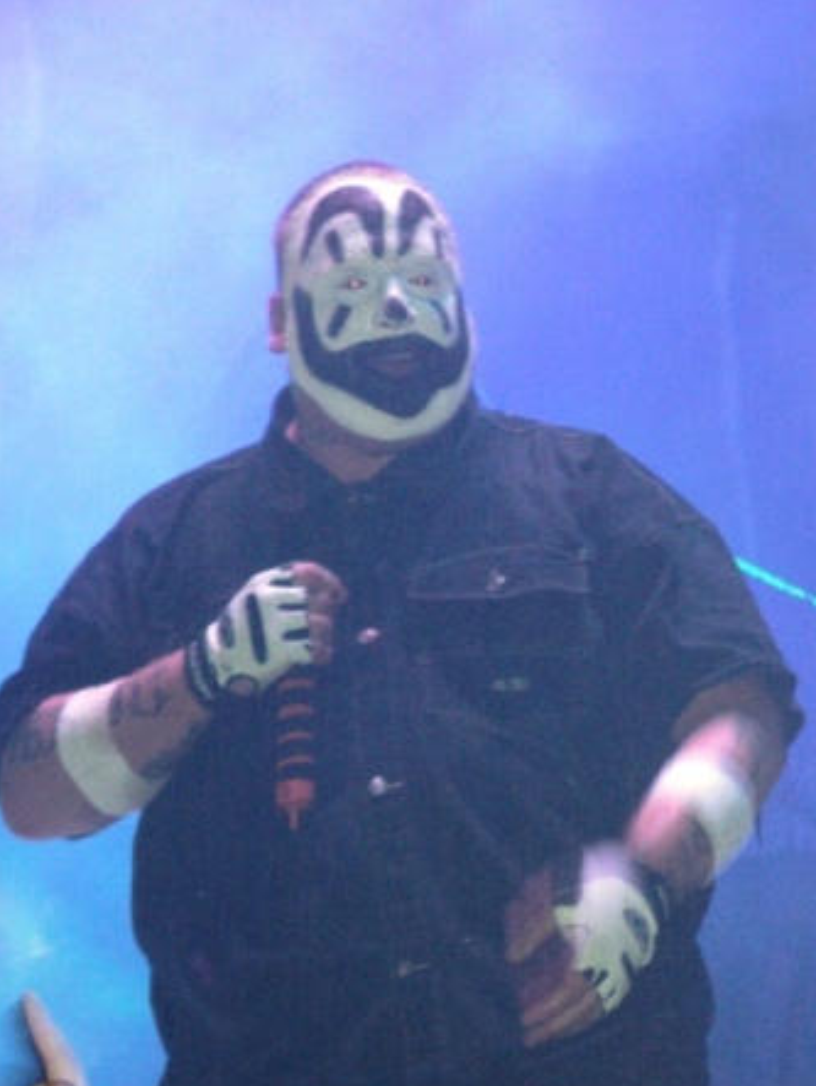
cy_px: 547
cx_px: 407
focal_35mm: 199
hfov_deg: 7.5
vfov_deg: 9.9
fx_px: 6246
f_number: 4.4
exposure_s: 1/30
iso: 400
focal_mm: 32.5
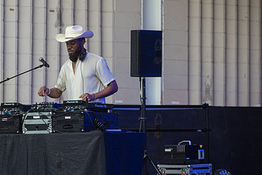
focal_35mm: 191
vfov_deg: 7.2
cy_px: 82
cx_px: 75
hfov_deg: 10.8
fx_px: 1390
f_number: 3.5
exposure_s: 1/400
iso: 2000
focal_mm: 100
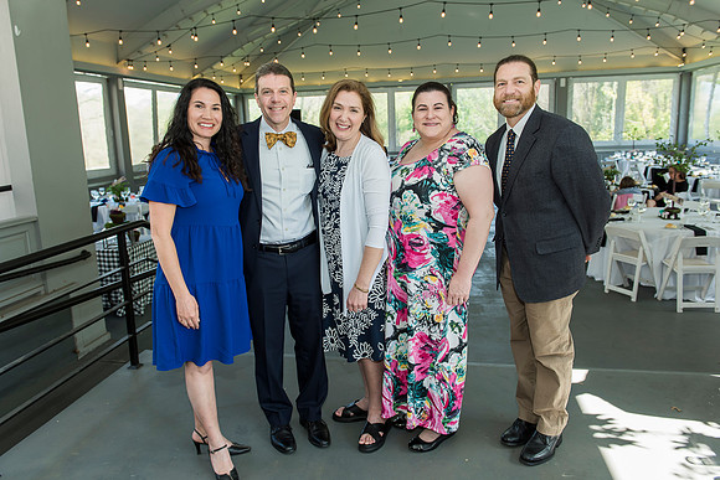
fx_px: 555
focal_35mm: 28
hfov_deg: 65.9
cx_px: 348
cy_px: 224
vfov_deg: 46.7
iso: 320
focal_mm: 26
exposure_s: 1/160
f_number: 4
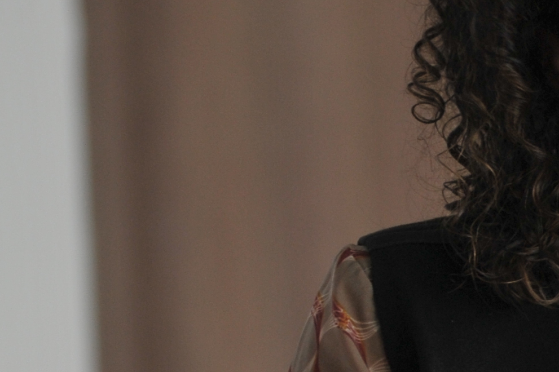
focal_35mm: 365
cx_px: 777
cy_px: 301
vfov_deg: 3.8
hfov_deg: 5.6
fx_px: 5665
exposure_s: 1/640
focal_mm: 85
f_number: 2.8
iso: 800
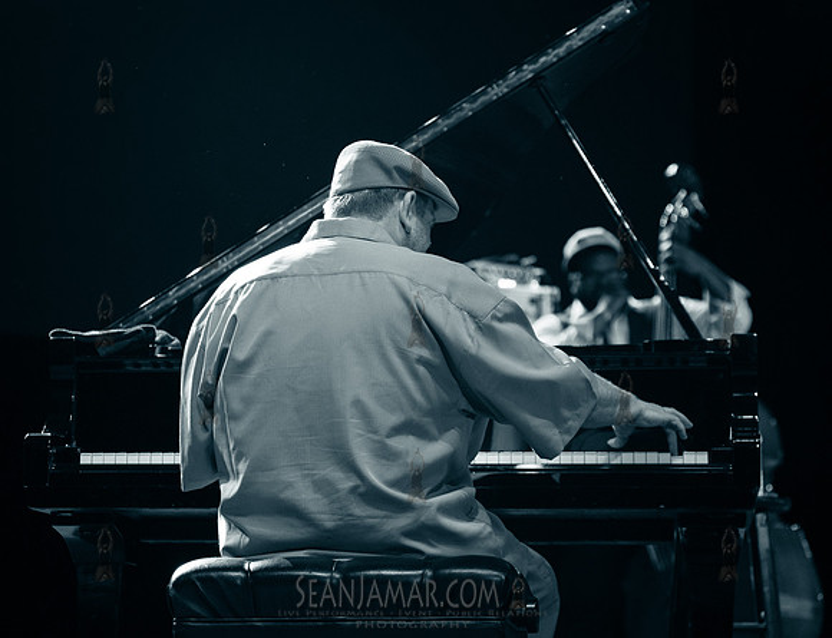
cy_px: 318
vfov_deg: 16.3
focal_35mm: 92
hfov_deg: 21.1
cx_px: 440
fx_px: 2229
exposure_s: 1/500
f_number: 3.2
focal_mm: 80
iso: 2000
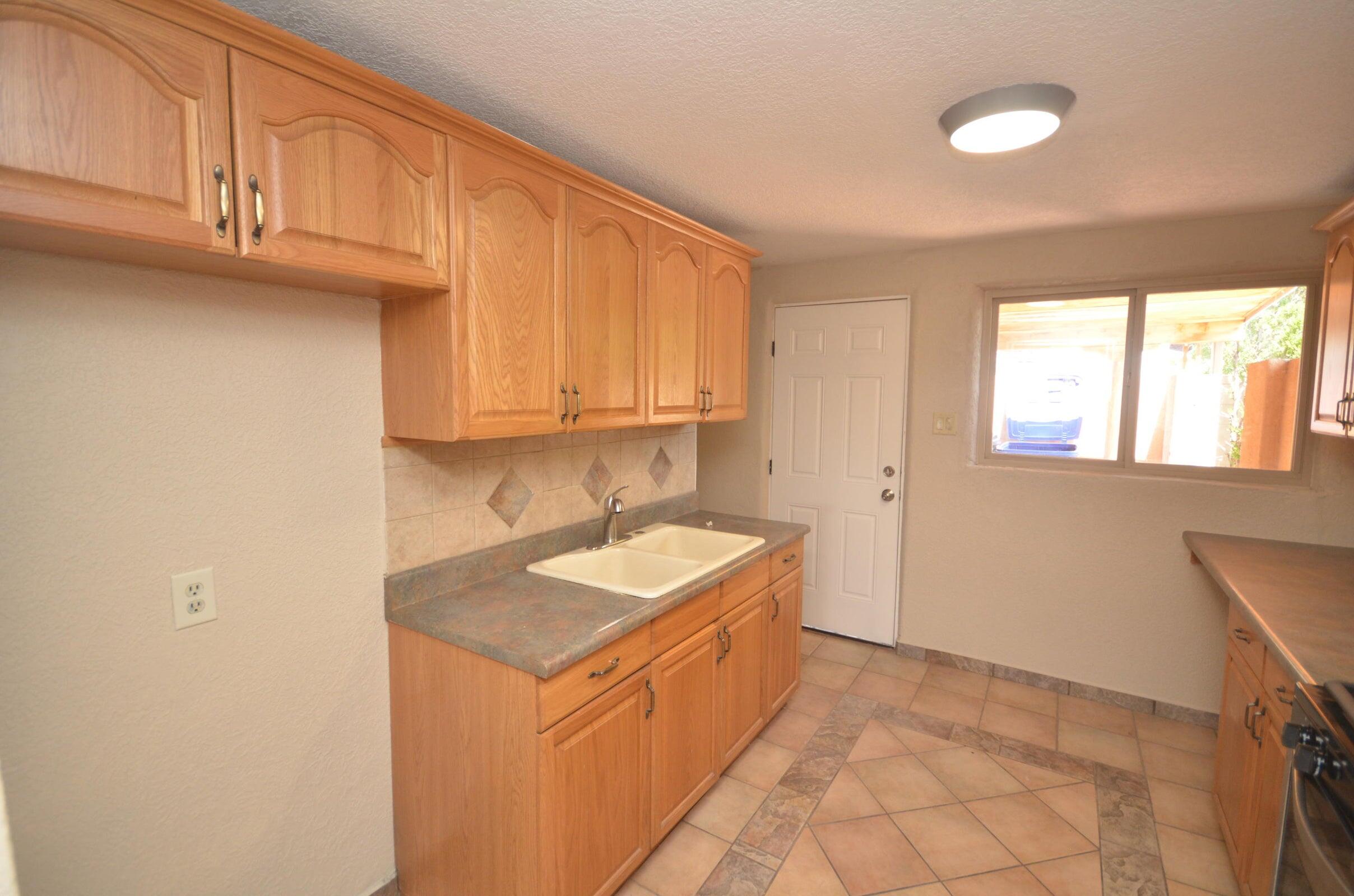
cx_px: 677
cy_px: 448
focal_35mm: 16
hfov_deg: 95.1
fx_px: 619
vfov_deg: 71.8
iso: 560
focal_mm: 11
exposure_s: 1/60
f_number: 4.2
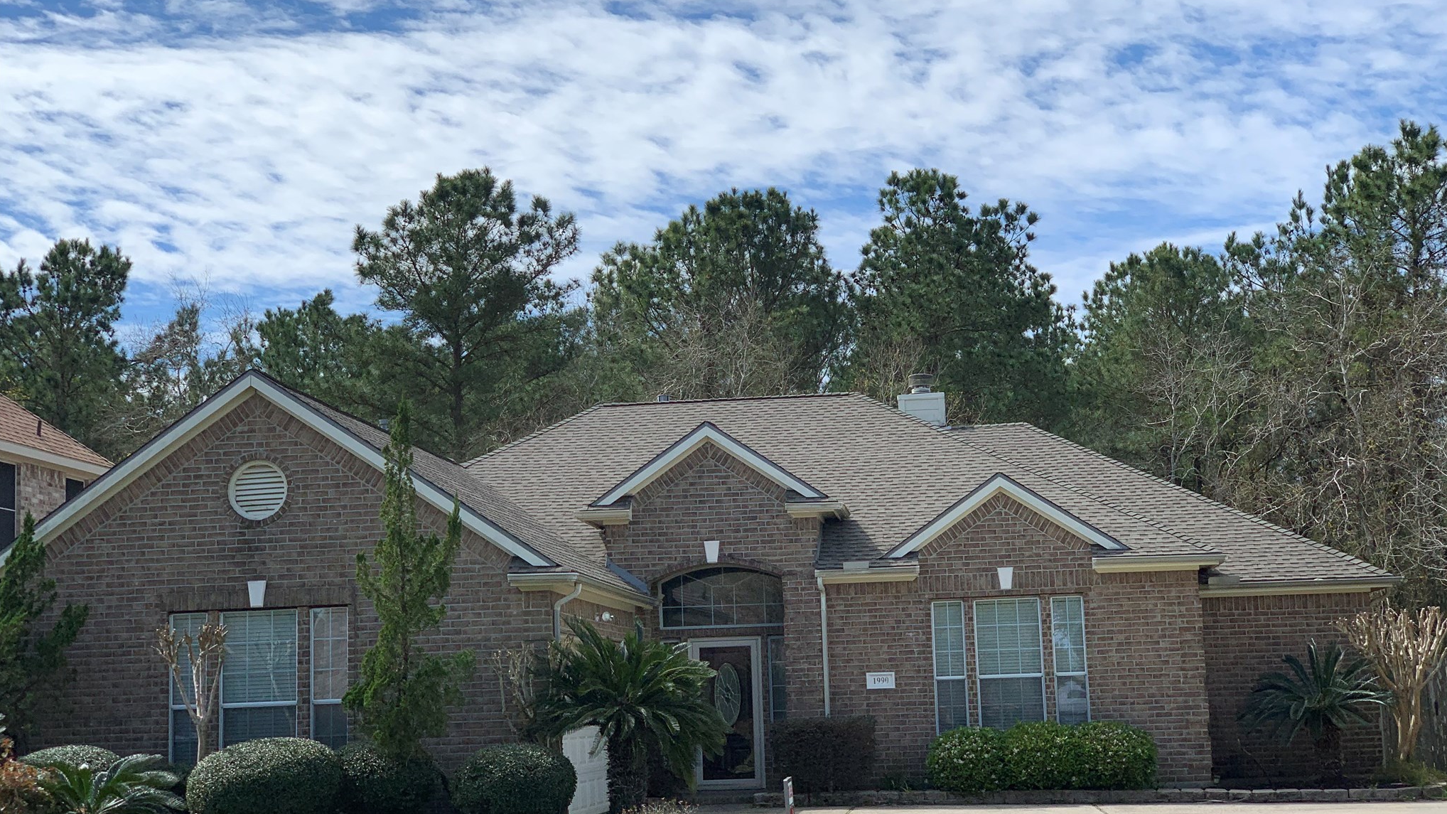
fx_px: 2187
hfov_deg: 36.6
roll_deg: +1.7
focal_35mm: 57
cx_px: 726
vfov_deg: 21.1
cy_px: 372
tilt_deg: +9.5
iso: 16
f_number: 2.4
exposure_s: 1/1916
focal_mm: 6
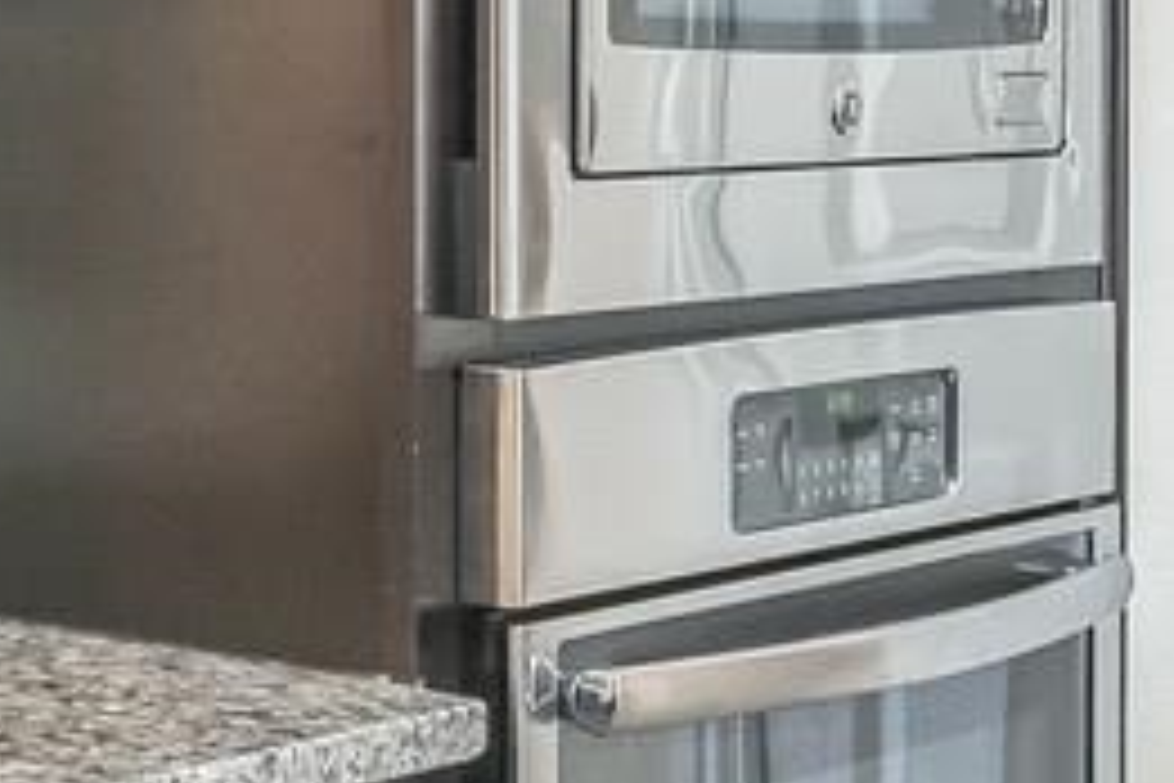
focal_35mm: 102
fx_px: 3326
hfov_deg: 16.4
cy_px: 2
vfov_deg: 13.2
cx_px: -1008
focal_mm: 13
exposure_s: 1/10
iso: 800
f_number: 8
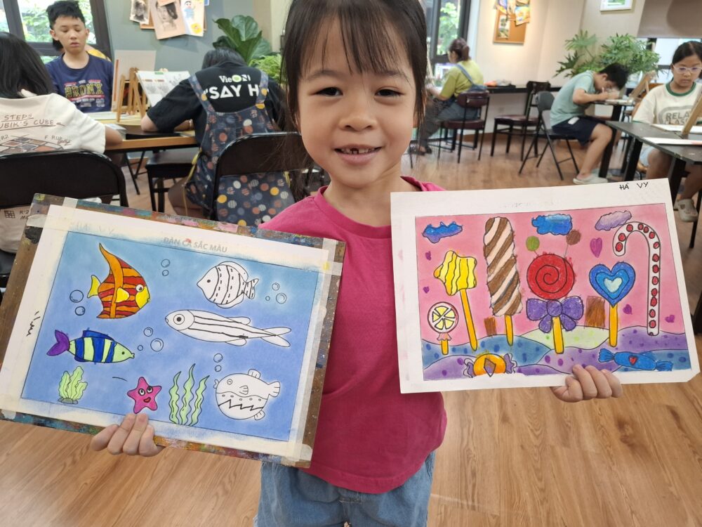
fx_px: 466
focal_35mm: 23
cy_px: 264
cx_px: 351
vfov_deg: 58.9
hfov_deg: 73.9
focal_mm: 5.54
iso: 200
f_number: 1.8
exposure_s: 1/100
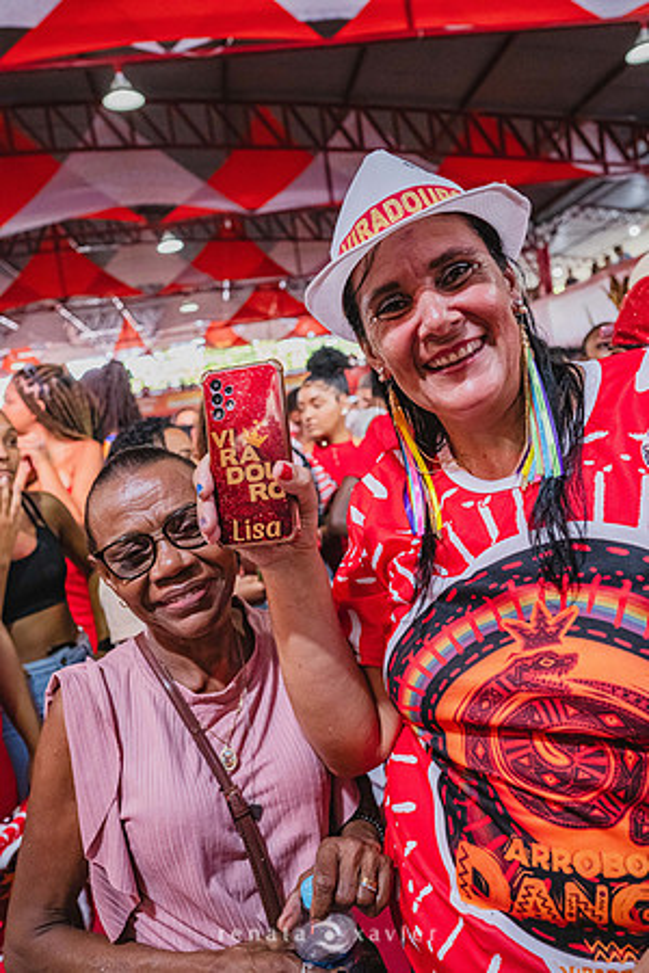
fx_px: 662
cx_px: 324
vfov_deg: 72.6
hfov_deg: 52.2
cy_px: 486
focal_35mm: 24
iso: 3200
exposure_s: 1/250
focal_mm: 24.5
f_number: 4
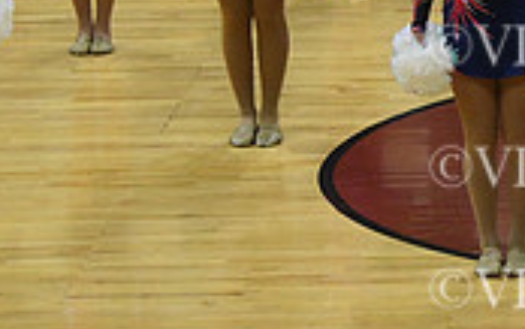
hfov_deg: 5.8
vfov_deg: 3.7
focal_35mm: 356
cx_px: 866
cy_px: -137
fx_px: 5097
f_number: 4
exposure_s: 1/500
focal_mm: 70
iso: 4000
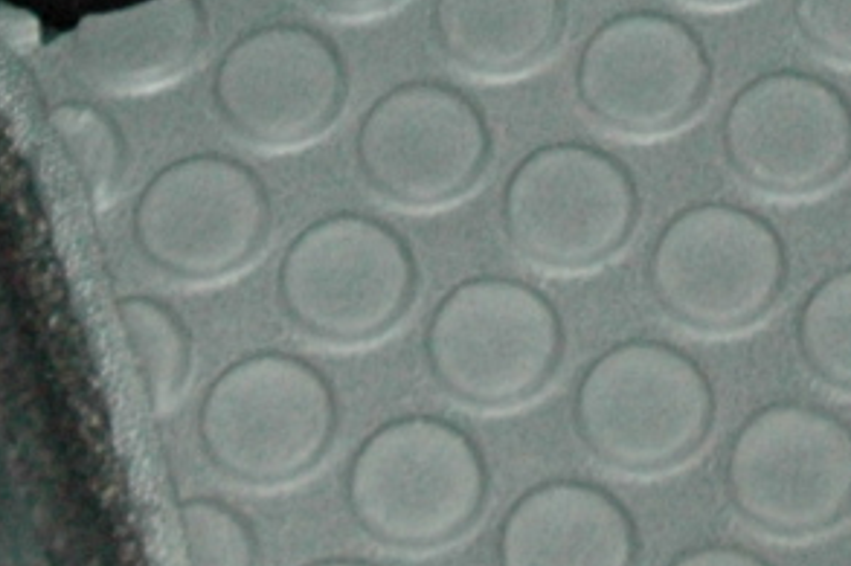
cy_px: -917
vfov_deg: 4.6
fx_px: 6776
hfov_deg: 7.1
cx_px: 1034
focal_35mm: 287
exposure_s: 1/60
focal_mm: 25
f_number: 4
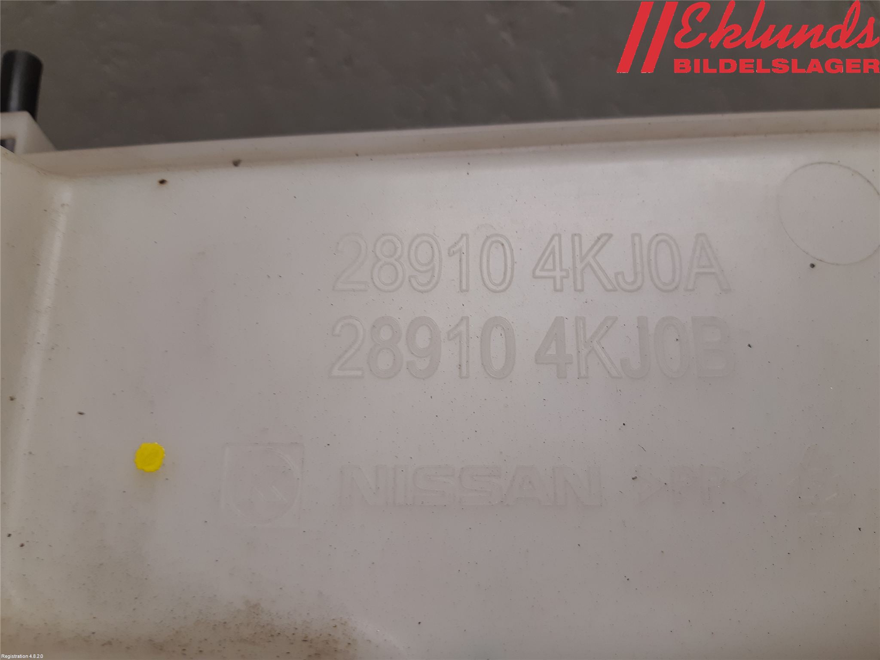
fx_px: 661
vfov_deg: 53.1
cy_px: 330
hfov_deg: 67.3
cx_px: 440
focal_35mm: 26
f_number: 1.7
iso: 64
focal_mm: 3.93
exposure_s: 1/50
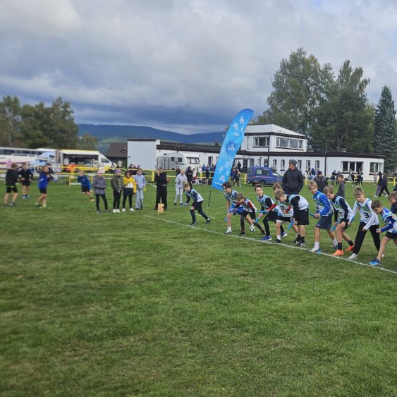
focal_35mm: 37
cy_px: 201
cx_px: 342
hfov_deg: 42.0
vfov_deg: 44.9
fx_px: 480
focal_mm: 5.4
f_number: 1.8
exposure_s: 1/2216
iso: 25
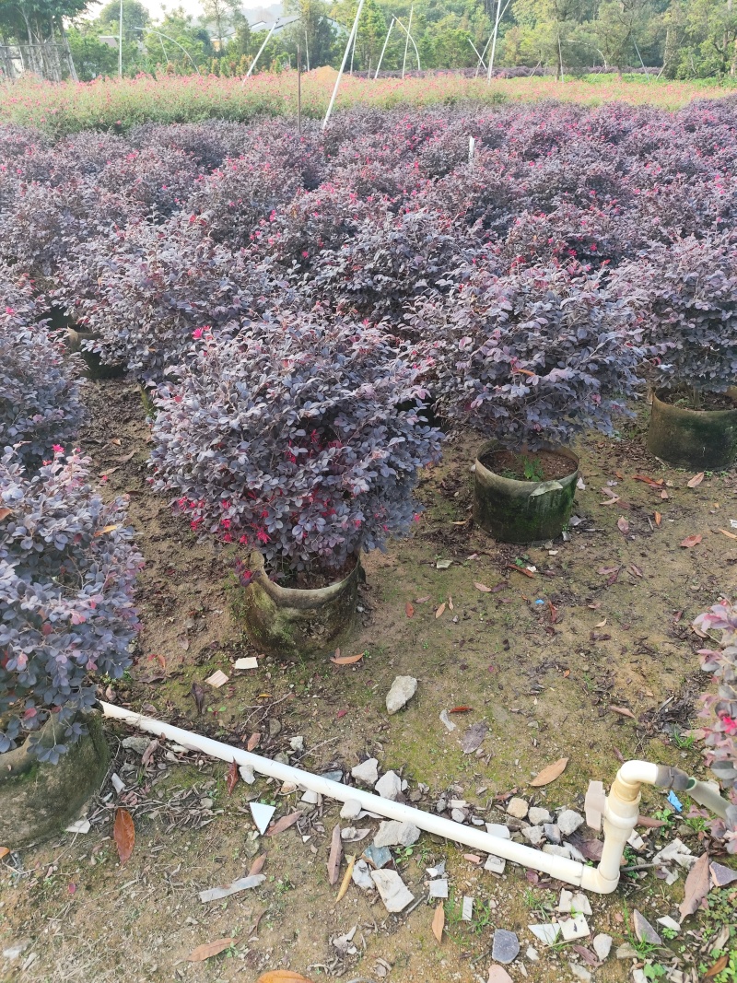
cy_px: 492
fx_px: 653
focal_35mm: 23
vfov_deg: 73.9
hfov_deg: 58.9
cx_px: 368
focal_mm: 6.19
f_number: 1.65
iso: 125
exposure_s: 1/100
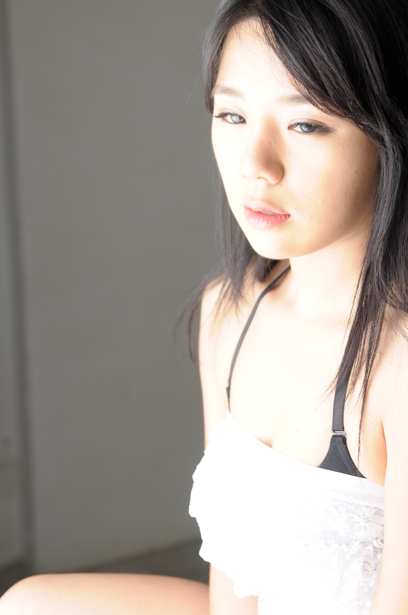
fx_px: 1295
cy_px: 273
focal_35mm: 76
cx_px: 202
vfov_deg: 26.7
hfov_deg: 17.9
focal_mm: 42
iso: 250
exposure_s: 1/125
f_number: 3.5
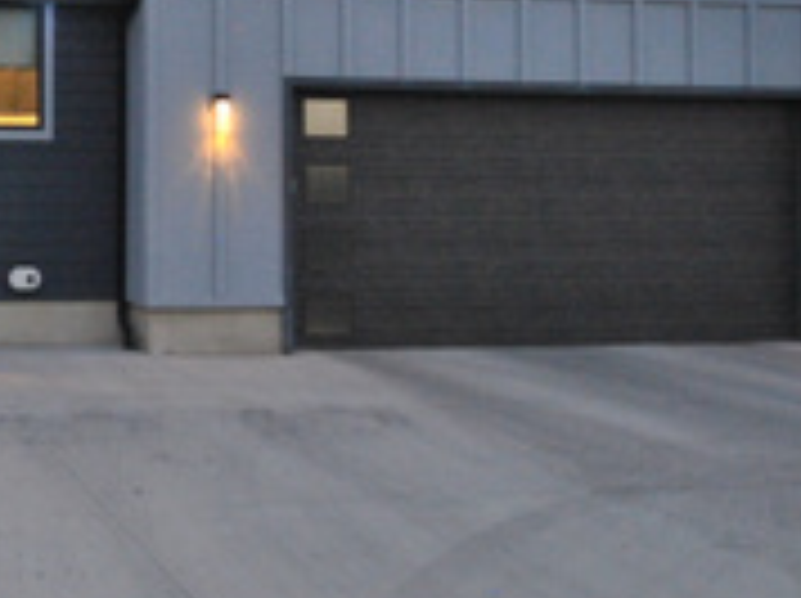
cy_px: 112
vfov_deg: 27.4
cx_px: 9
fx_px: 1202
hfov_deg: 33.8
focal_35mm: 52
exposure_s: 1/30
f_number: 3.5
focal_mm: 10
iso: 640
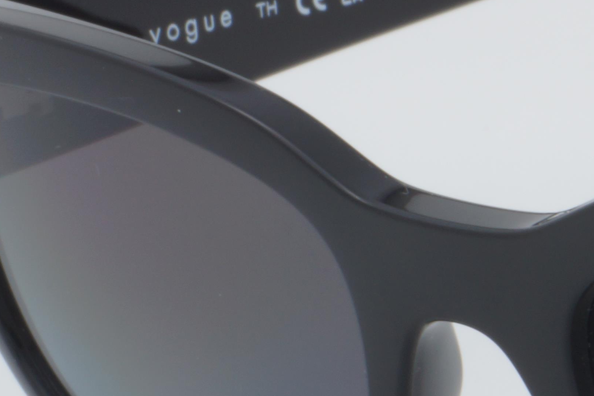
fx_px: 4603
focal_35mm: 279
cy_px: 374
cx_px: 965
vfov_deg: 4.9
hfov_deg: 7.2
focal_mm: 50
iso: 100
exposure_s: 1/3
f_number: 32
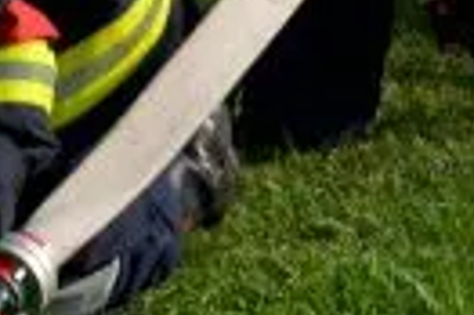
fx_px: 3906
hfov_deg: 6.9
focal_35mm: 297
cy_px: -264
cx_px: 271
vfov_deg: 4.6
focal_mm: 40
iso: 400
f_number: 6.3
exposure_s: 1/1600
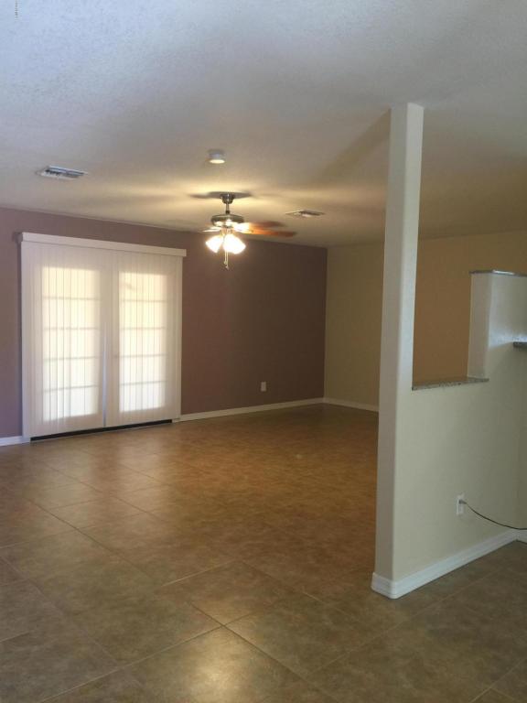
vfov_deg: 61.7
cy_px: 352
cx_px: 264
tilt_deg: -2.9
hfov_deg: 48.2
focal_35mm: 29
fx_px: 589
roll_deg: -0.9
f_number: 2.2
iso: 40
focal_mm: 4.15
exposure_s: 1/15
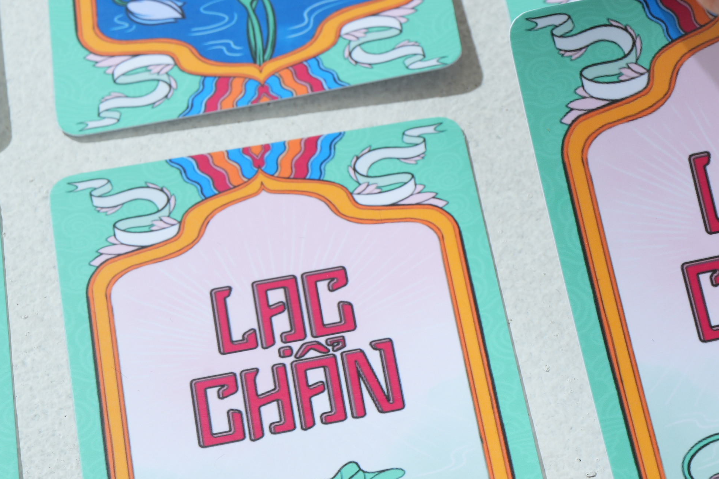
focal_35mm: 142
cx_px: 764
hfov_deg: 14.2
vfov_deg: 9.7
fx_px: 2836
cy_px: 274
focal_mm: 60
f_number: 11
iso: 100
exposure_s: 1/125
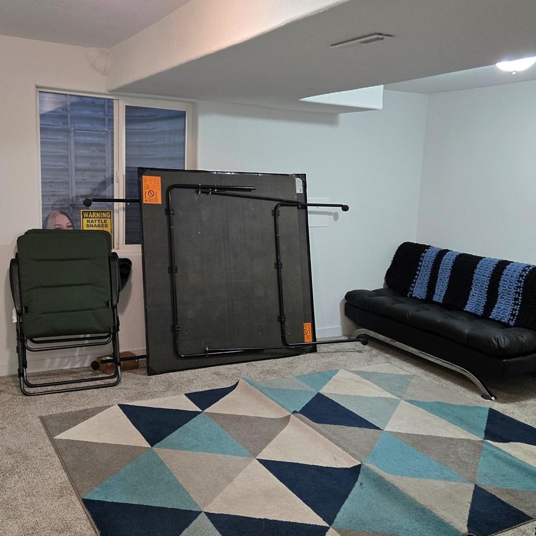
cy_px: 255
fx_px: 596
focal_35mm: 34
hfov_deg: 48.4
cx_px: 251
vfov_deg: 48.4
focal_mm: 5.4
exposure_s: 1/120
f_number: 1.8
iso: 250
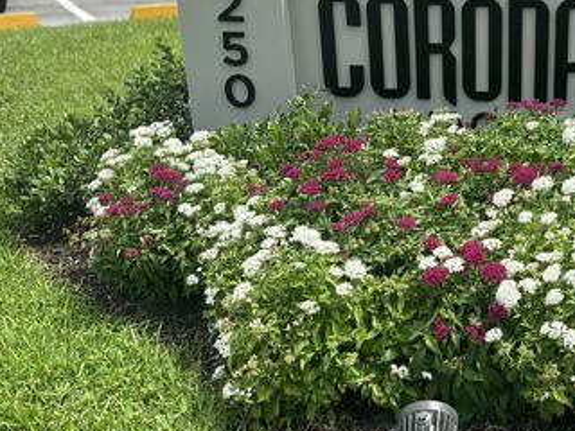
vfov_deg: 30.1
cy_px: 154
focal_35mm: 48
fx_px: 797
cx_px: 544
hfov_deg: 36.5
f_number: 1.78
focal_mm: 6.86
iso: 80
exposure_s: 1/1721
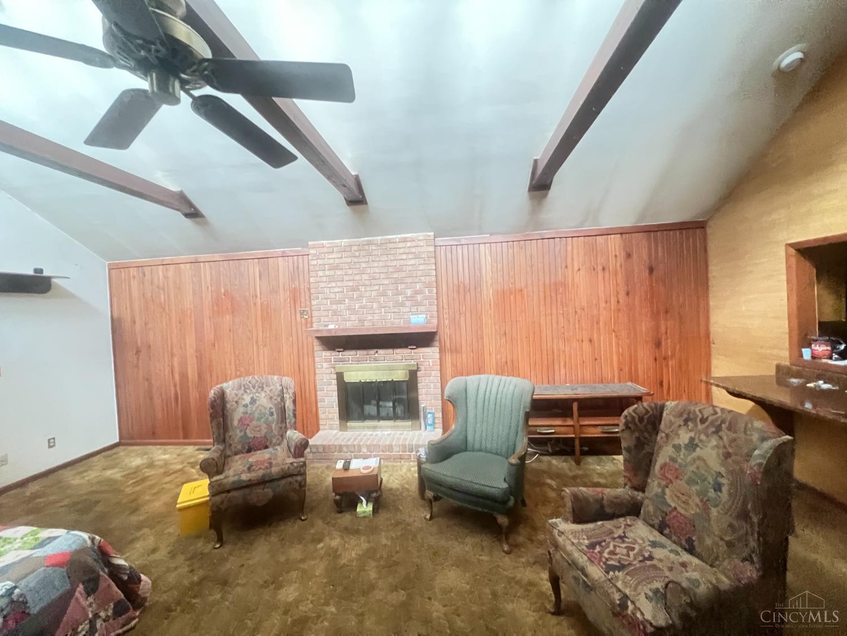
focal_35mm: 13
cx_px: 424
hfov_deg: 106.2
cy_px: 318
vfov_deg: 89.9
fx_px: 318
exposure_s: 1/41
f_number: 1.8
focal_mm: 1.57
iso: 1000
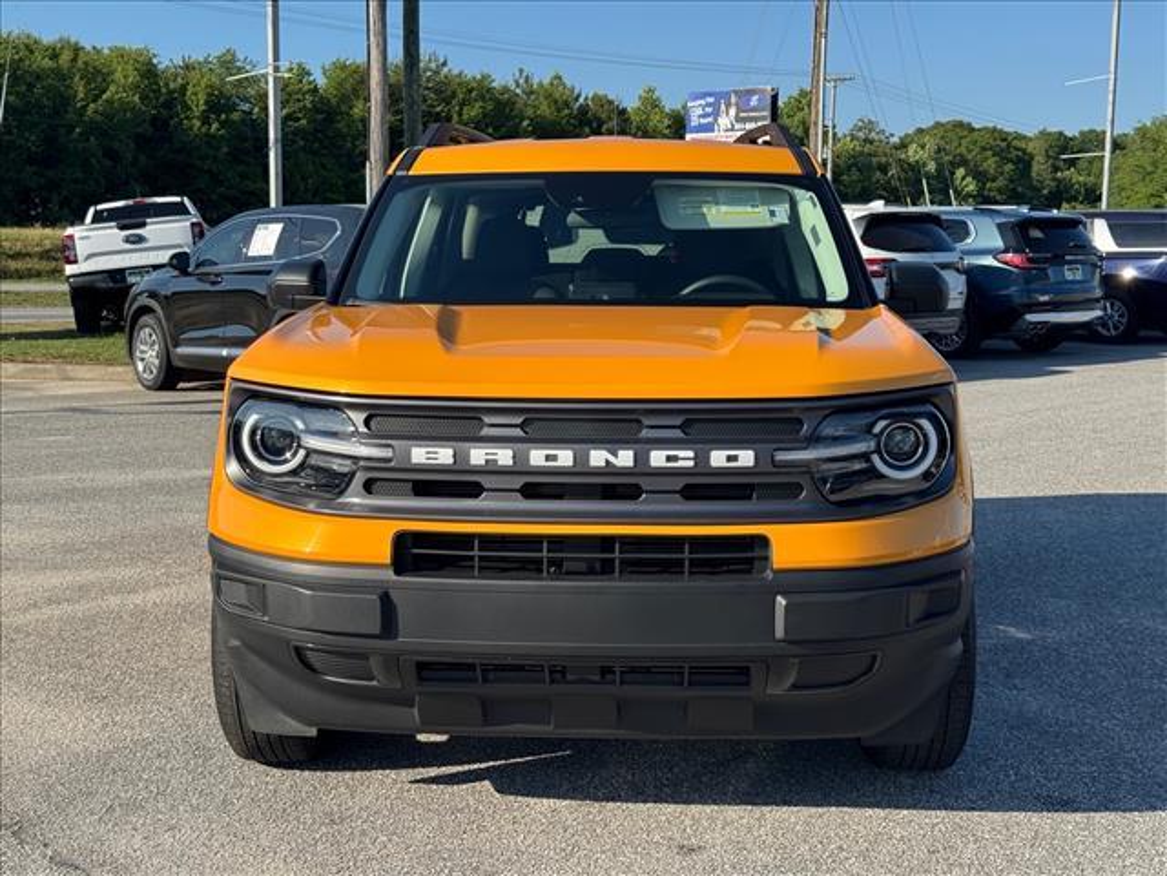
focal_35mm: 48
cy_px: 438
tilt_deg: -6.0
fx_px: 1618
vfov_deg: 30.3
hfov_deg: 39.7
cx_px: 584
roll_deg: +0.0
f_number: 1.78
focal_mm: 6.76
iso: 64
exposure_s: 1/2959
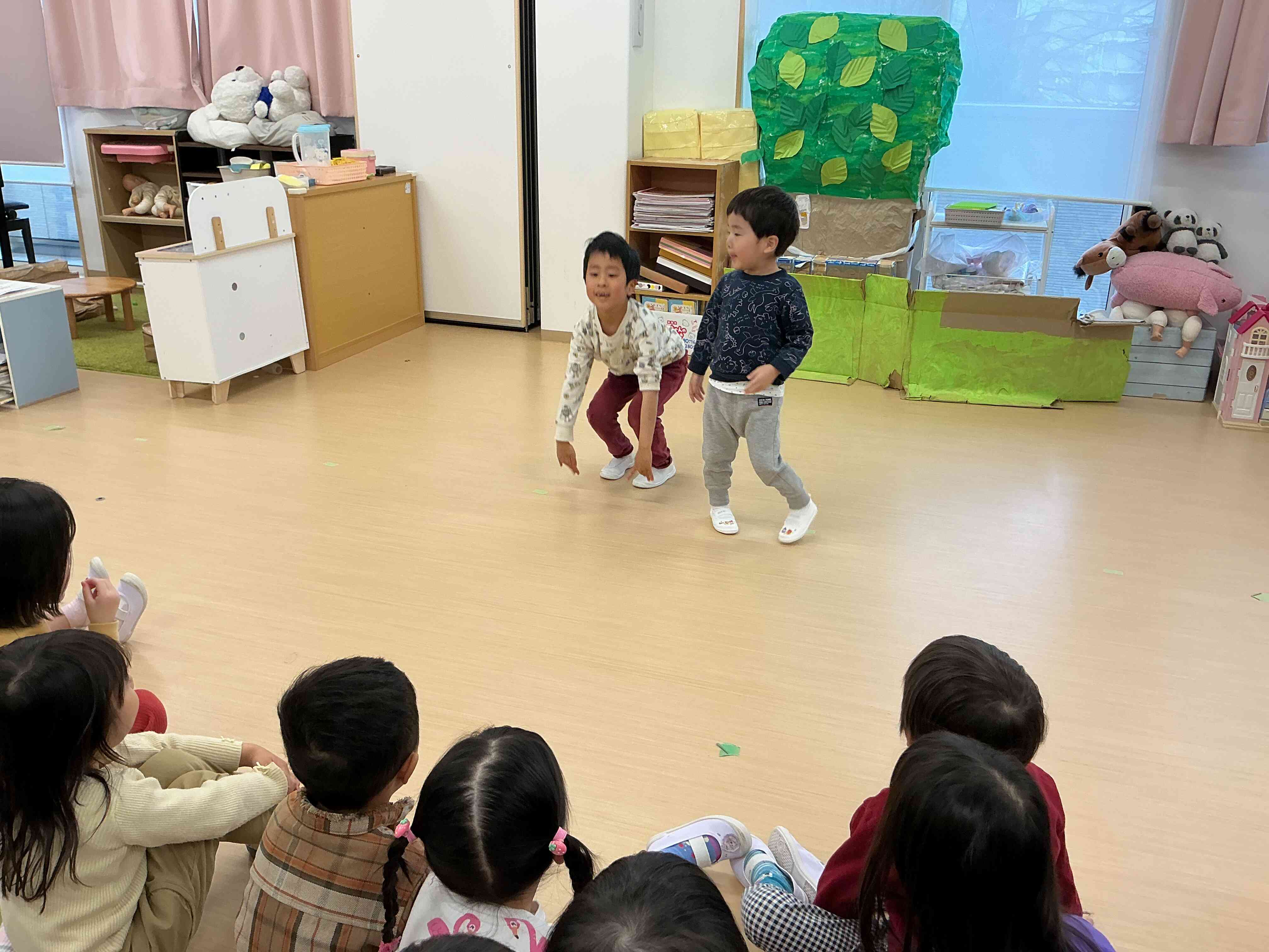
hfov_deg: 61.7
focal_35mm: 29
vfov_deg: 48.2
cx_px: 634
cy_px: 476
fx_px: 1063
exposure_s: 1/100
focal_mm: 3
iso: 40
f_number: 1.8
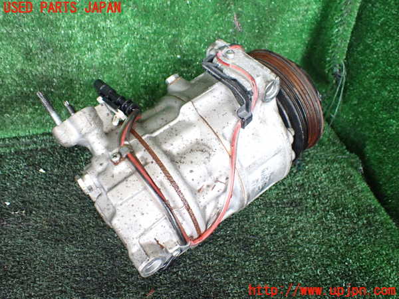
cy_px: 150
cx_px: 200
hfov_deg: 60.0
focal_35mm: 30
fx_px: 346
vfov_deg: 46.8
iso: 800
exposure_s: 1/125
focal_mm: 5.4
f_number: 2.3
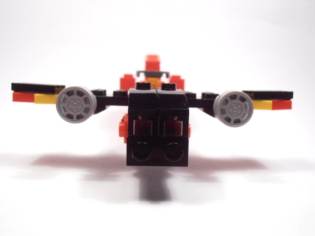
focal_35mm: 37
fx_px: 337
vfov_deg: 38.7
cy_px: 118
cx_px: 158
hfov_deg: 50.1
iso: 80
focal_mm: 6.61
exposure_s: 1/50
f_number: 3.9
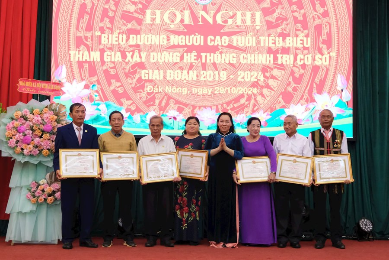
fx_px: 443
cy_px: 130
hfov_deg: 47.4
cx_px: 194
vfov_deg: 32.6
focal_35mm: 41
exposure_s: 1/100
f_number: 4
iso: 4000
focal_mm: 27.5
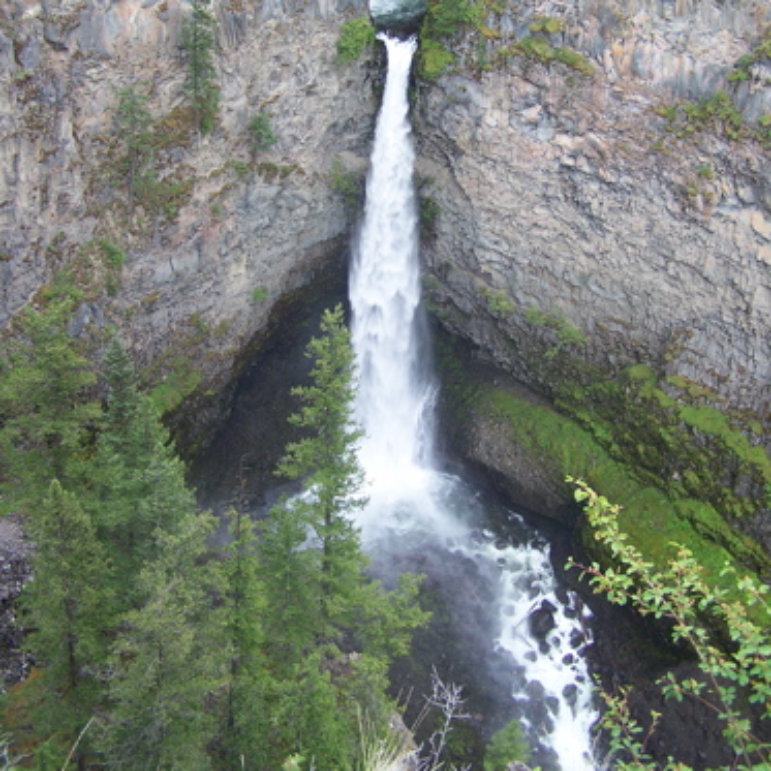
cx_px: 386
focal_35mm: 45
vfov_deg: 37.4
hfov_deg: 37.6
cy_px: 301
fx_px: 1134
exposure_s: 1/30
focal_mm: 6.3
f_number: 2.8
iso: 100
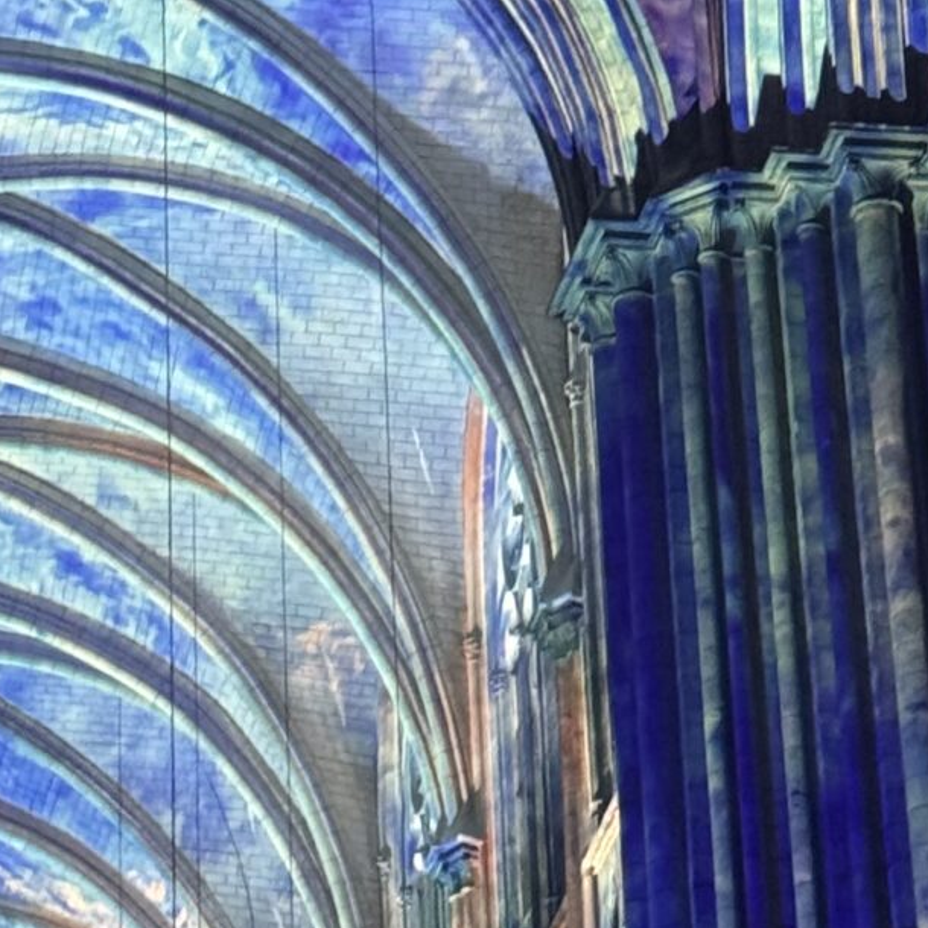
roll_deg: +3.9
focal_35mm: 178
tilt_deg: +33.4
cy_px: -148
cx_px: 596
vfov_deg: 9.7
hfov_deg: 9.8
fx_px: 5399
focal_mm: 6.76
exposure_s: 1/26
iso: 800
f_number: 1.78
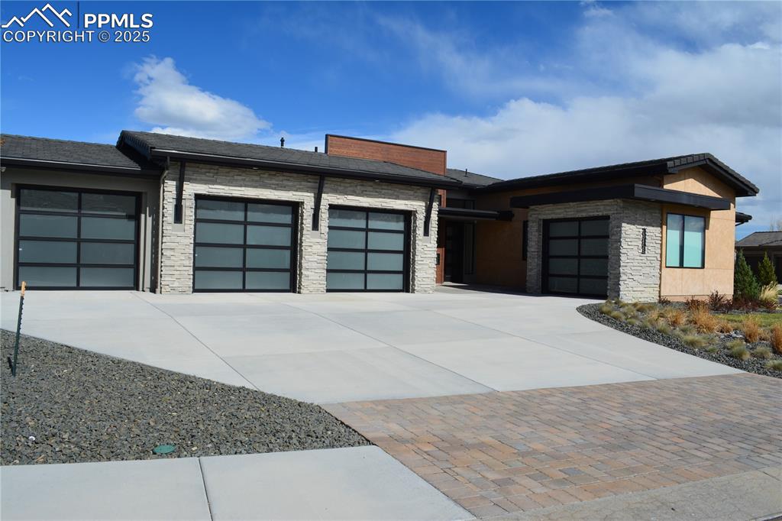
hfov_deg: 67.4
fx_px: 586
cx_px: 391
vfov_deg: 47.9
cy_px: 260
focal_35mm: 27
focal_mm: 18
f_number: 11
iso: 200
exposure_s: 1/400
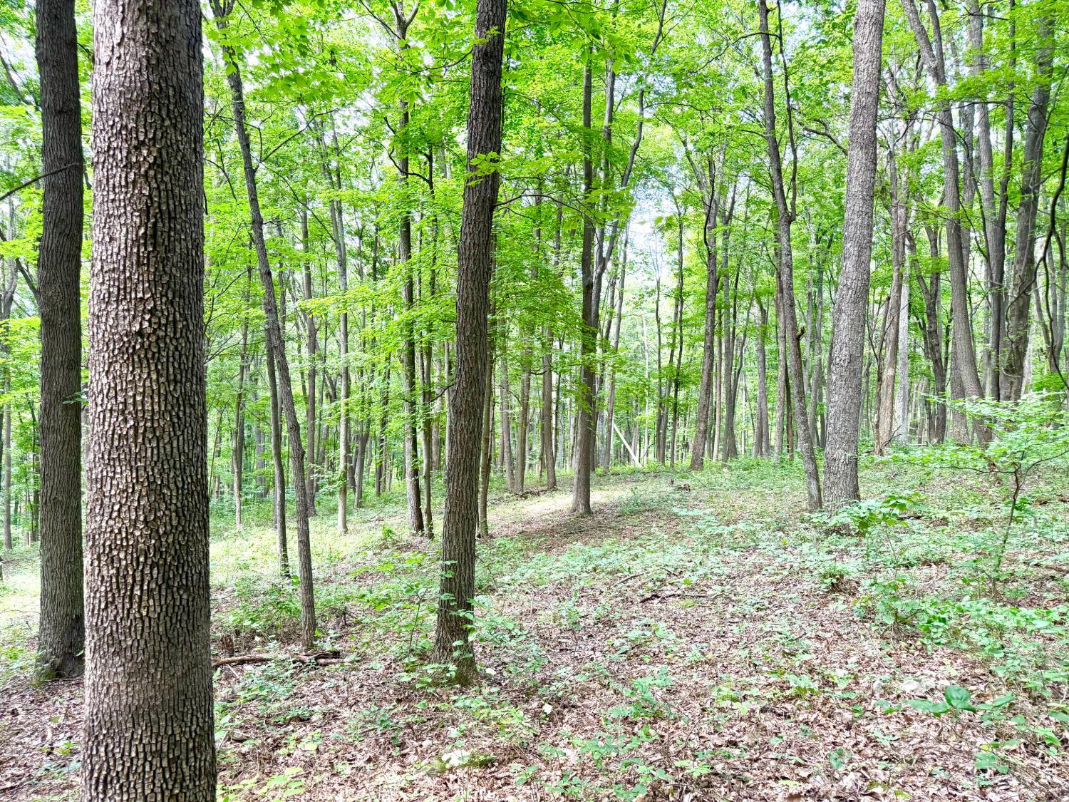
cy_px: 401
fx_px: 741
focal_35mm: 24
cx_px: 534
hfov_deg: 71.6
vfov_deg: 56.8
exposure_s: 1/225
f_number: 1.78
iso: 200
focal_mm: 6.76
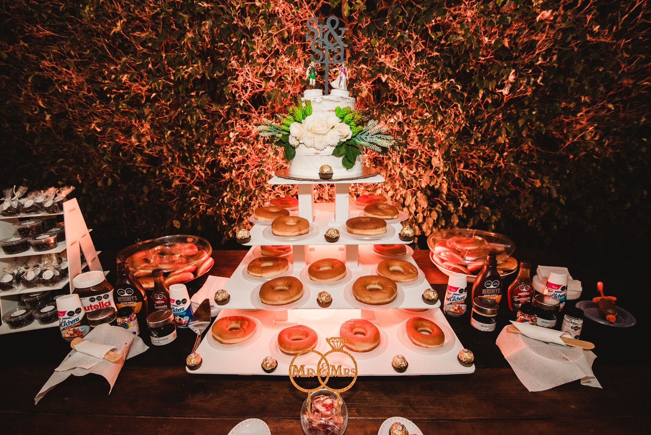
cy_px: 218
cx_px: 326
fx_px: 289
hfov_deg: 96.7
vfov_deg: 73.8
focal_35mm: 16
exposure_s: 1/80
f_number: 3.2
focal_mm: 16
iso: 1250
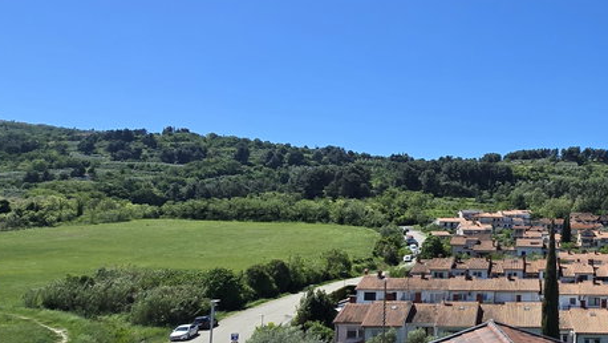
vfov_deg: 35.6
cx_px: 564
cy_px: 205
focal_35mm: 33
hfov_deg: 51.4
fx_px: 532
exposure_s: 1/2913
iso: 50
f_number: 2.2
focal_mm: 2.2
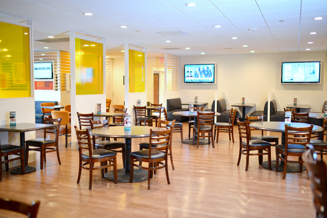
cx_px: 164
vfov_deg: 37.9
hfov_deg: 54.4
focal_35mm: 35
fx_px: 318
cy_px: 109
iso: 200
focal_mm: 35
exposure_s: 1/50
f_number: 1.4
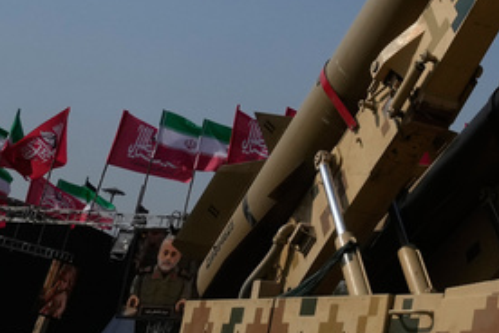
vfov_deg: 13.7
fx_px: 1234
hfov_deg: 21.3
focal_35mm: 89
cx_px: 593
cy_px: -275
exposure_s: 1/3200
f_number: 11
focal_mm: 24
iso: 1000
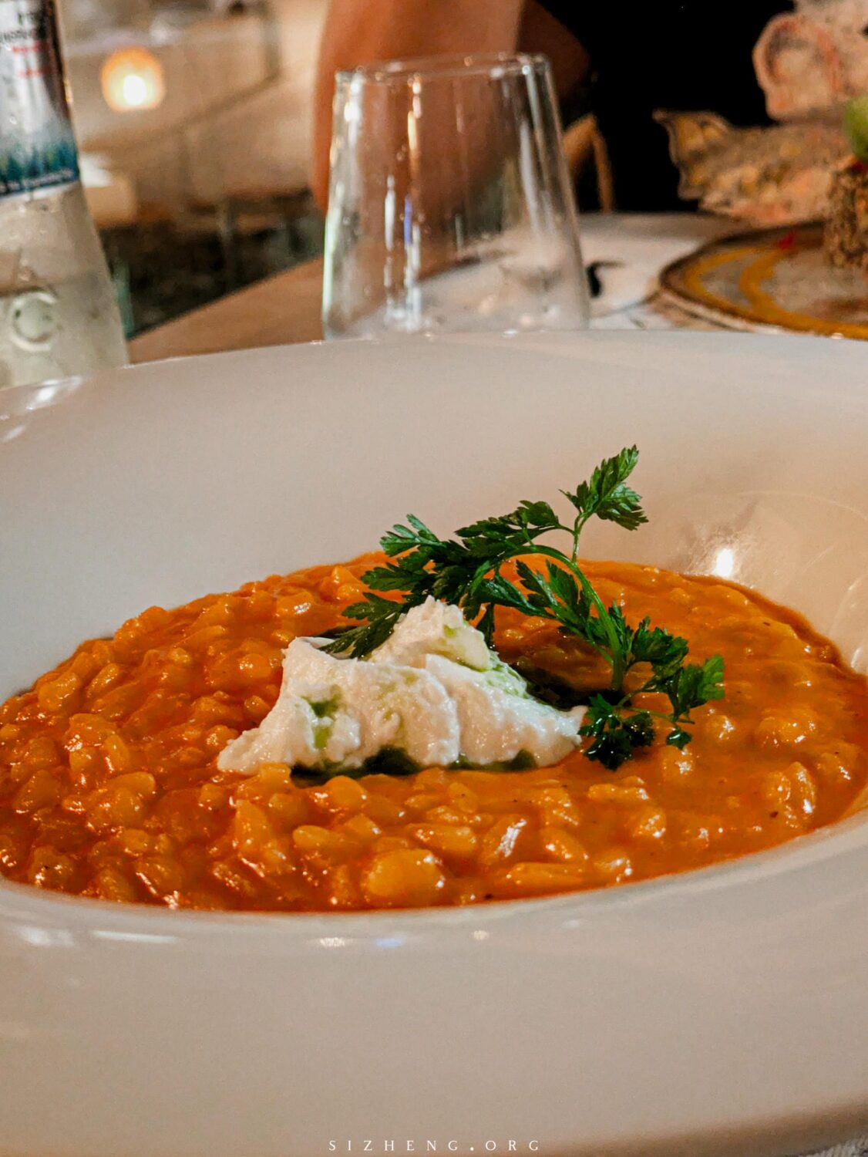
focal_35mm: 51
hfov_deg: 28.6
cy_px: 578
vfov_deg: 37.5
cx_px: 434
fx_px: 1704
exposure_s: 1/25
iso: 615
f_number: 1.89
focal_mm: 5.43
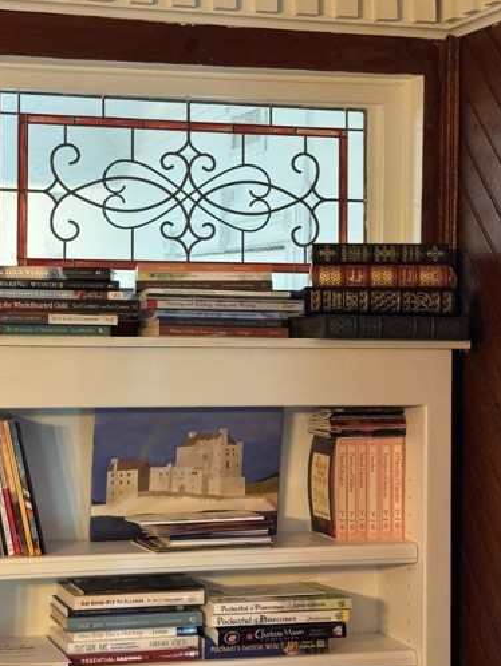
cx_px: 213
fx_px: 1427
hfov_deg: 19.9
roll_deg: -1.4
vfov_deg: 26.3
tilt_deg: +1.0
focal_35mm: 74
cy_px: 274
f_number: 1.78
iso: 320
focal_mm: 6.76
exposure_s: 1/40
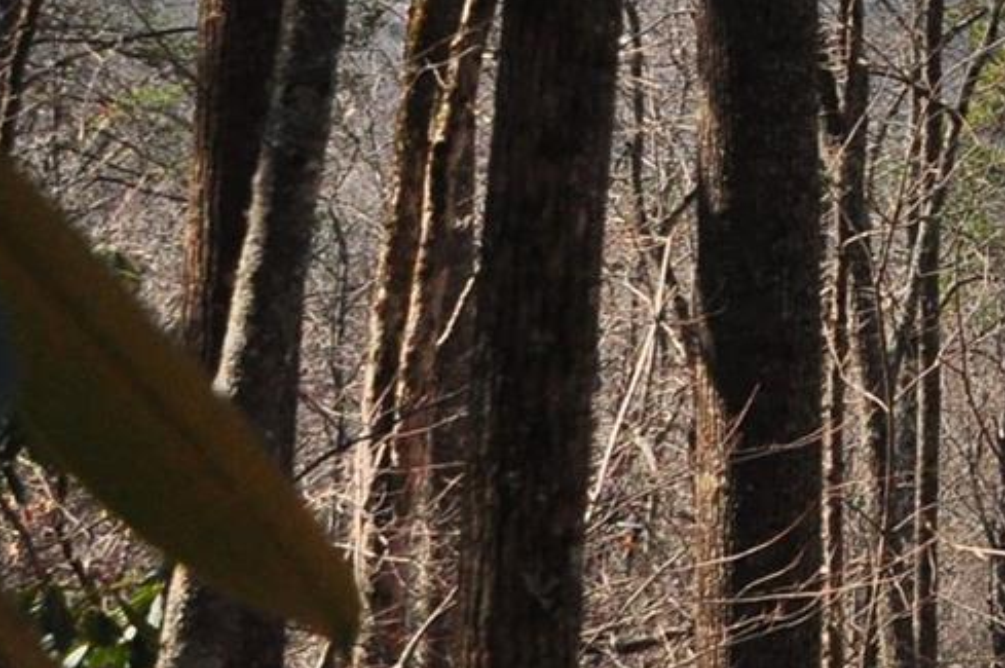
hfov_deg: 11.7
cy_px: -66
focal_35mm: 157
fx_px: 4381
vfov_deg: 8.6
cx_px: 2039
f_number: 13
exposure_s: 1/640
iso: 800
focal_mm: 25
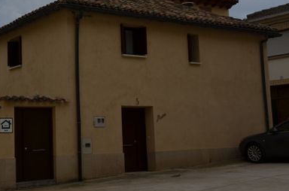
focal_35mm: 61
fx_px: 488
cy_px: 69
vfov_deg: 22.1
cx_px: 64
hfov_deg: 32.2
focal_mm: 26
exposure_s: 1/400
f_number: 11
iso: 200
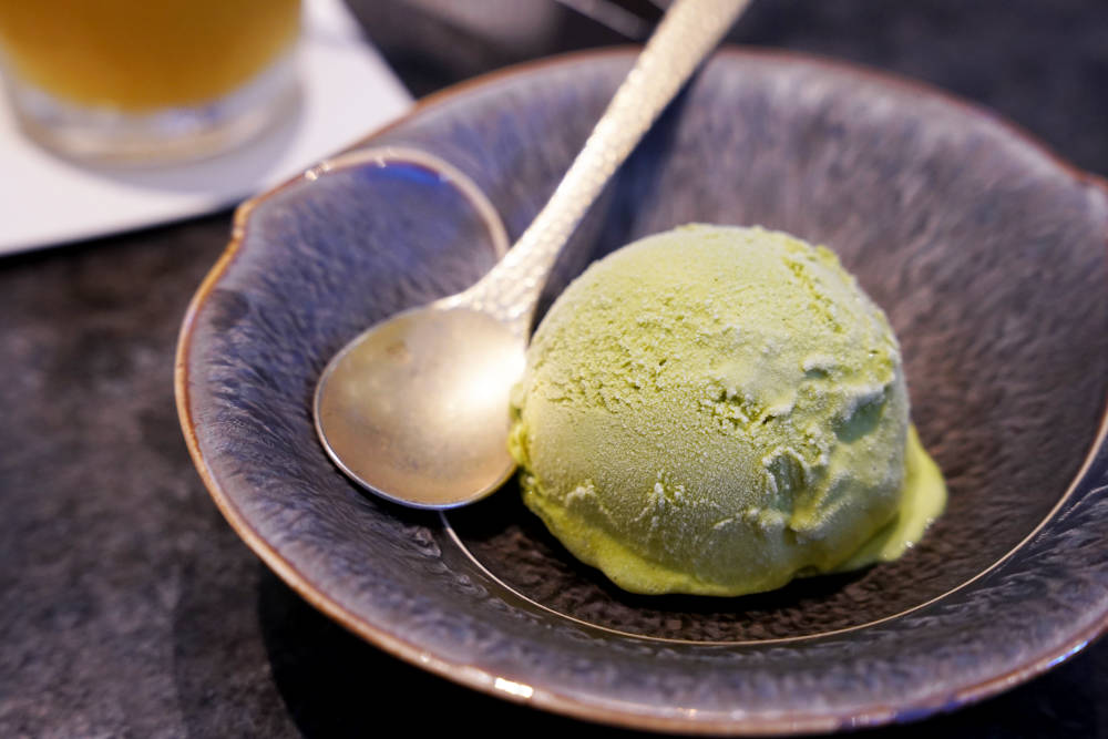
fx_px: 2155
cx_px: 554
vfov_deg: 19.5
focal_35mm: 70
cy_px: 370
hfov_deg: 28.8
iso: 2500
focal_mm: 70
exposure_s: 1/80
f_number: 6.3
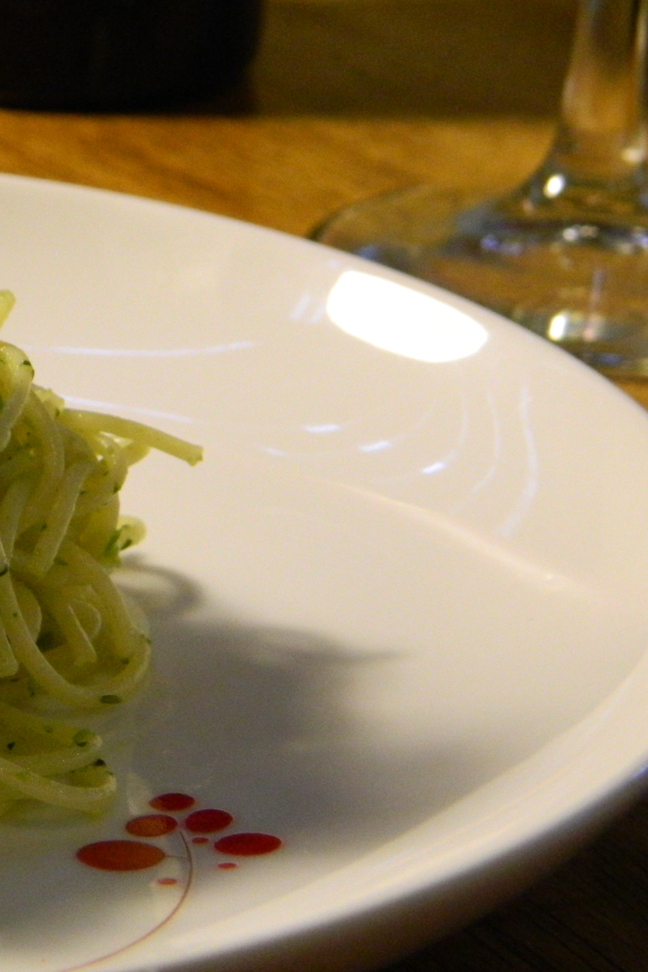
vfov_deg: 16.5
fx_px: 3347
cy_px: 364
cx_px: -97
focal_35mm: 124
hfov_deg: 10.9
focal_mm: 12.6
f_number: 4
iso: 400
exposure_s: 1/50
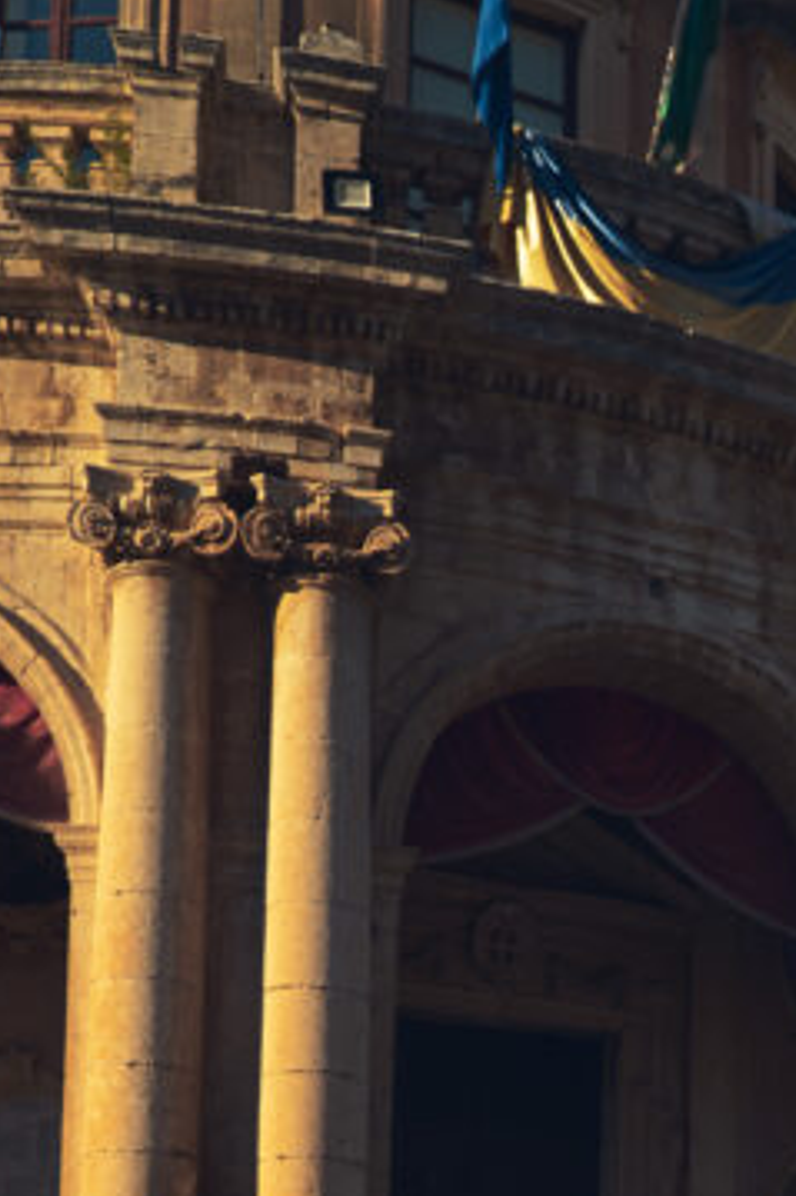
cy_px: 1353
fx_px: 2556
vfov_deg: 24.4
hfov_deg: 16.4
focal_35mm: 77
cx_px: 1129
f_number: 2.9
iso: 50
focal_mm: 24
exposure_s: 1/500
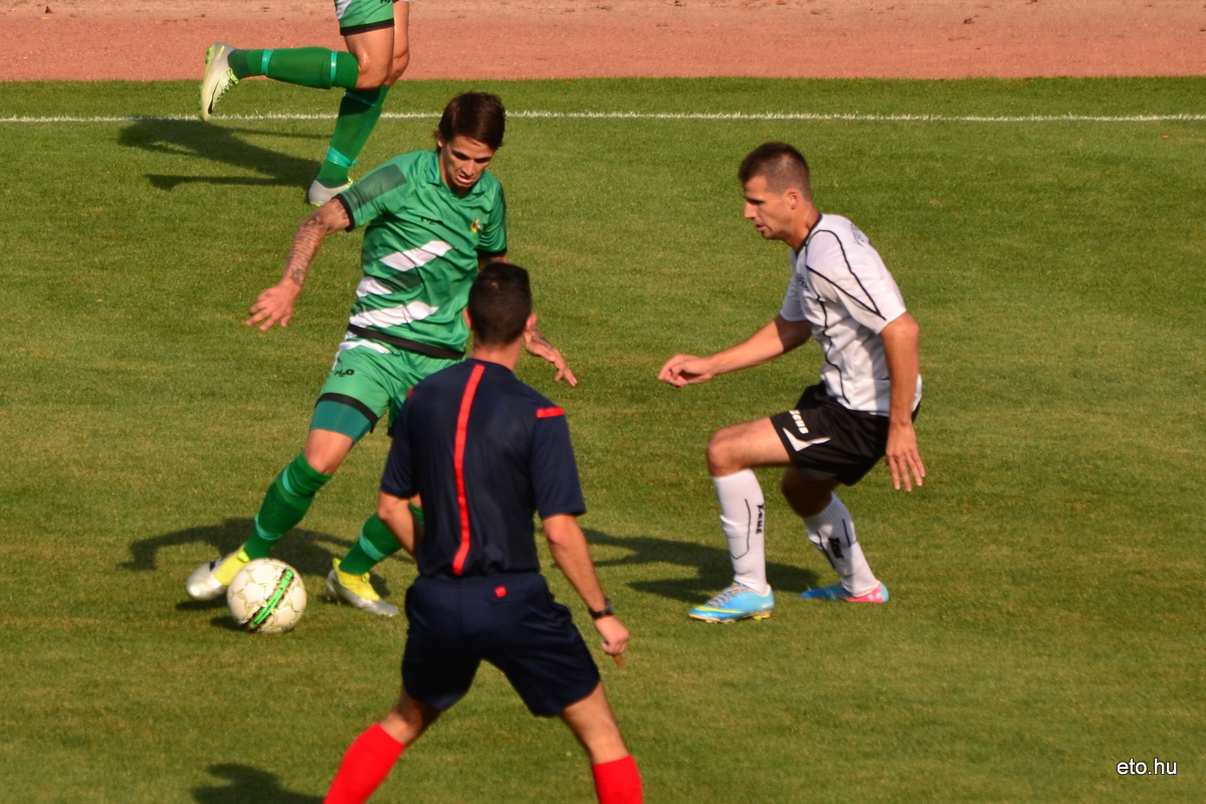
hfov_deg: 4.6
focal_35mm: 450
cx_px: 603
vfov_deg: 3.1
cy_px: 402
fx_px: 15074
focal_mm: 300
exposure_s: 1/1250
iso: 200
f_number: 5.6
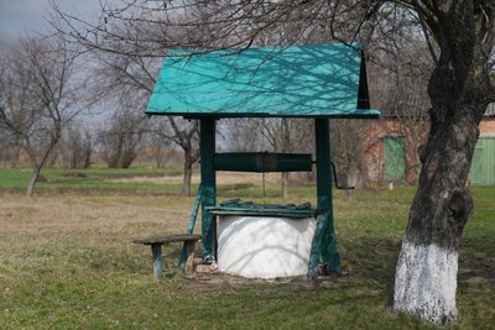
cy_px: 165
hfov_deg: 28.8
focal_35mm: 70
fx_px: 963
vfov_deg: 19.5
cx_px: 248
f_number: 2.8
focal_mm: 70
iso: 2000
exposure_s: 1/160
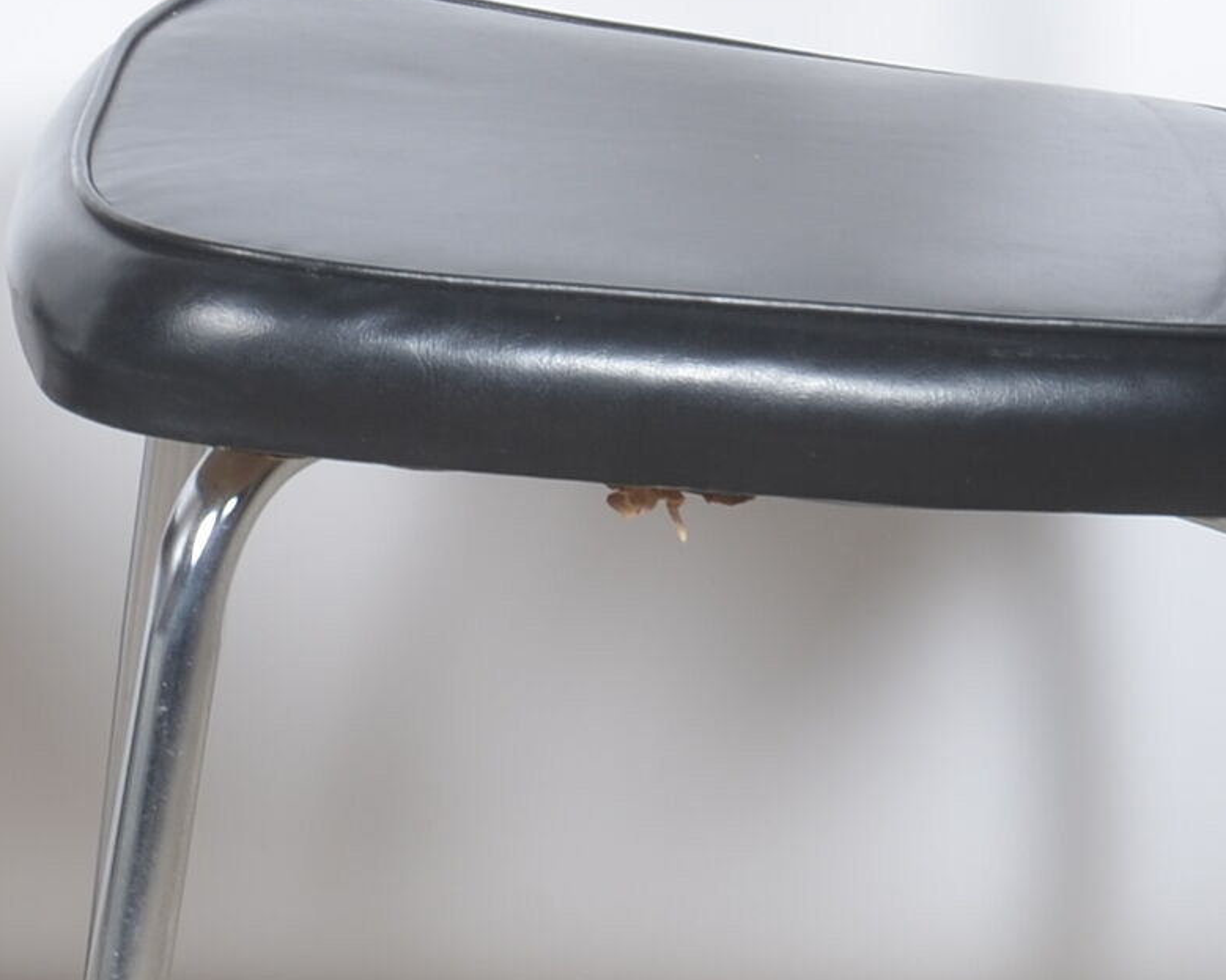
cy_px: 241
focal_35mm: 160
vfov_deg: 9.6
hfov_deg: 11.9
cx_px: 60
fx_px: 5805
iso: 100
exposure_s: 1/125
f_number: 11
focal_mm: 24
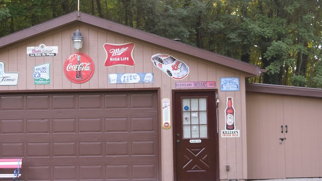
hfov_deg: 35.4
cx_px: 135
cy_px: 92
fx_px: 504
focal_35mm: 59
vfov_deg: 20.4
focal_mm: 26
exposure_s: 1/80
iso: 400
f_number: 4
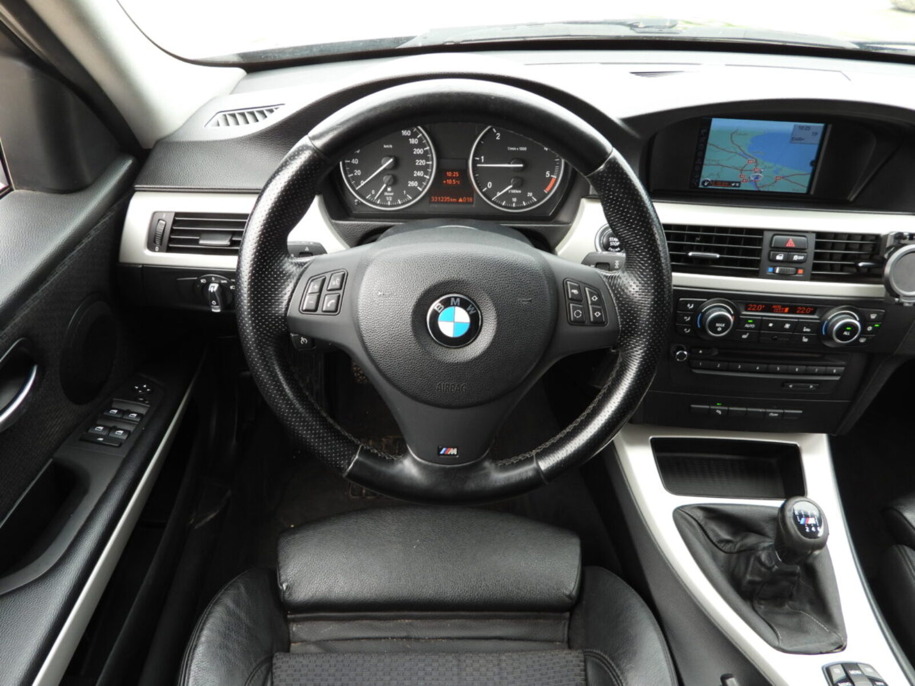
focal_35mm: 24
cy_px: 343
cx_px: 458
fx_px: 634
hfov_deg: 71.6
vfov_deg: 56.8
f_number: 2.8
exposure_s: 1/60
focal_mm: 4.3
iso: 100
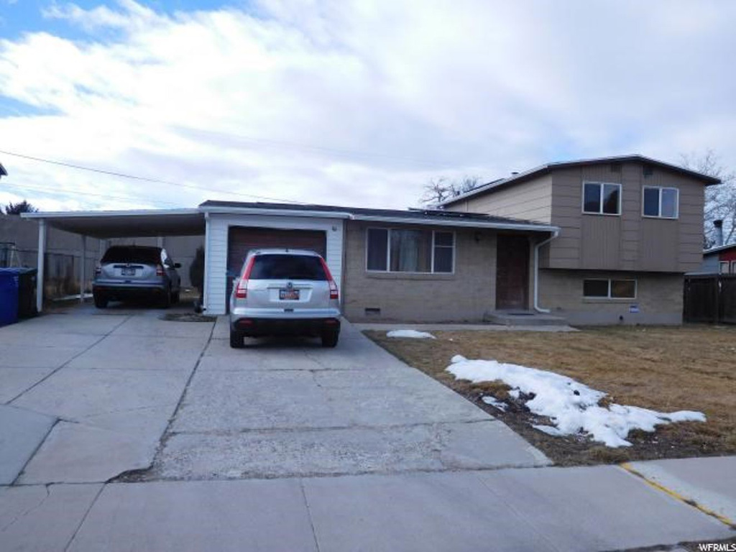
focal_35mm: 25
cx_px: 368
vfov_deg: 54.9
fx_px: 532
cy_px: 276
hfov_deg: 69.4
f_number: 3.4
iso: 125
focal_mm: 4.5
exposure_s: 1/1250
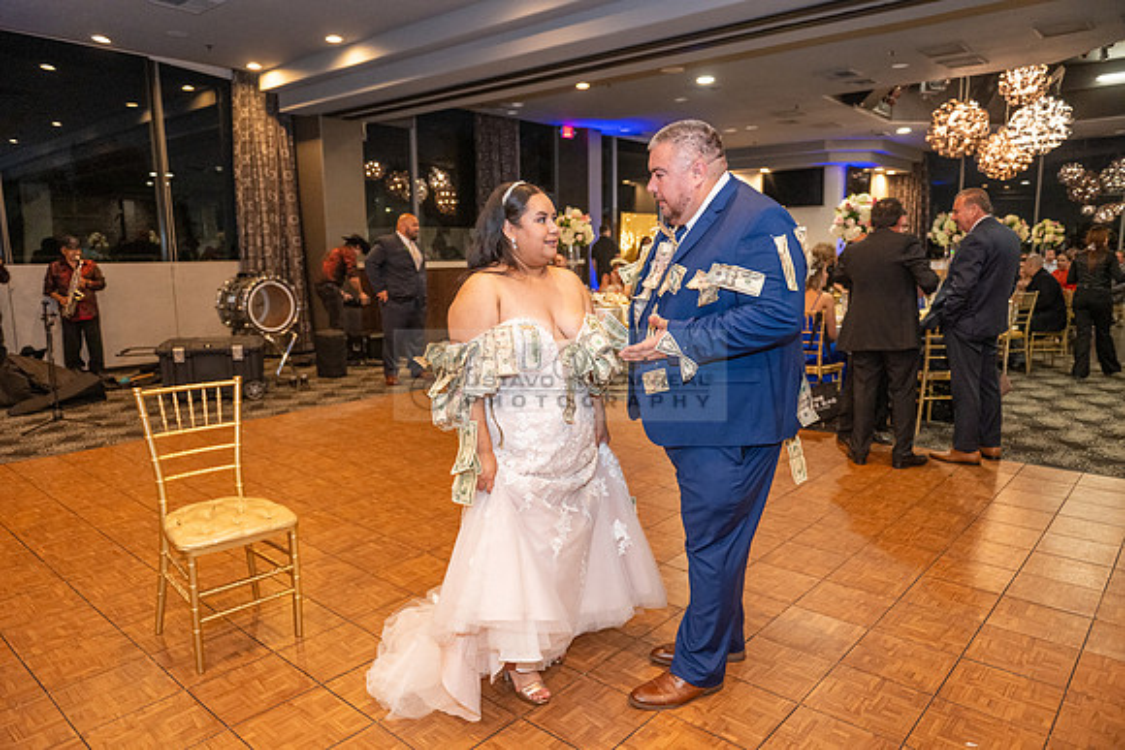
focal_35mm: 24
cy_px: 375
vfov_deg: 53.2
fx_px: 750
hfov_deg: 73.7
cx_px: 562
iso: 2500
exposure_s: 1/200
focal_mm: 24
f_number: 2.8
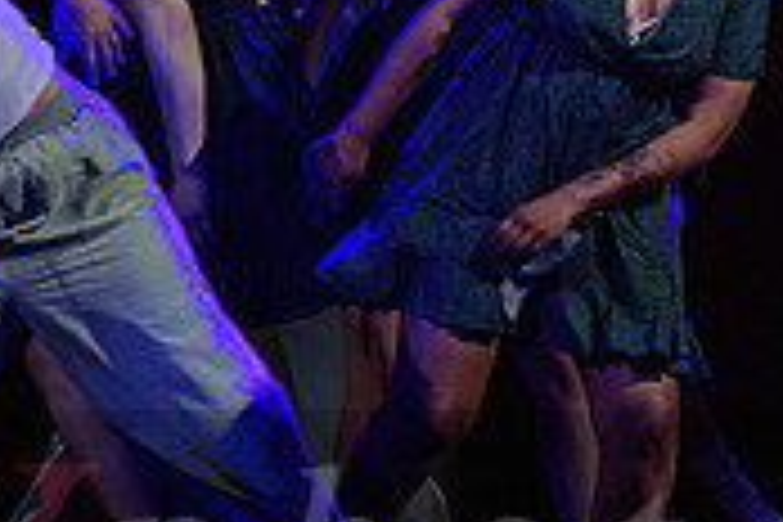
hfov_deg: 4.4
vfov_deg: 2.9
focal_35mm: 467
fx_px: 10156
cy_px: -179
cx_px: 1103
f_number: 2.8
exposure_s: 1/200
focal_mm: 120
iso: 1600
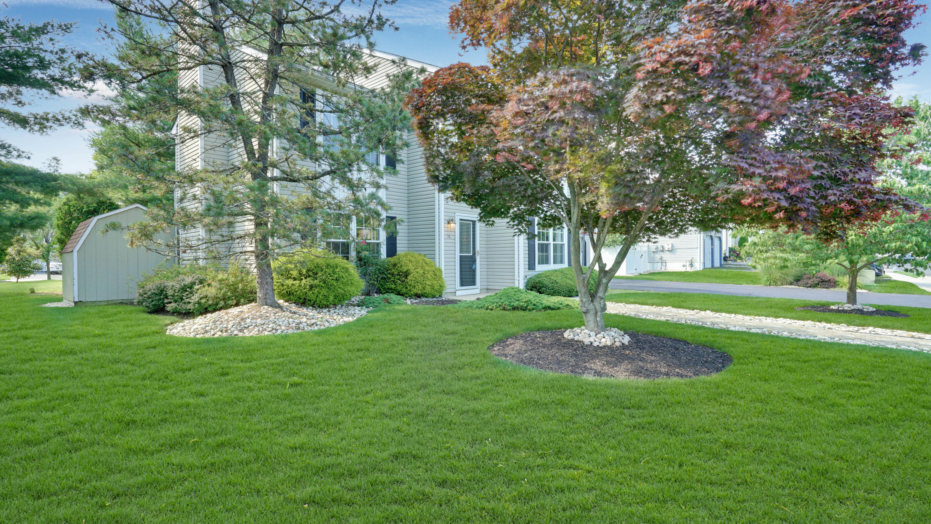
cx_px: 470
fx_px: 420
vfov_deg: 63.9
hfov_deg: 95.9
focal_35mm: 17
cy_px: 260
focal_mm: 16
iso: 200
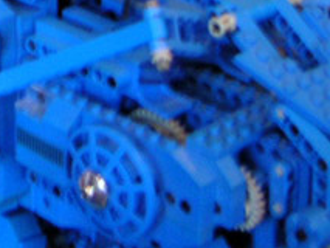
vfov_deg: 10.1
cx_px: -265
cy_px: -205
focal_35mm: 139
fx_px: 1326
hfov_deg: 12.9
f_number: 2.8
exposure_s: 1/10
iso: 100
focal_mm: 5.7
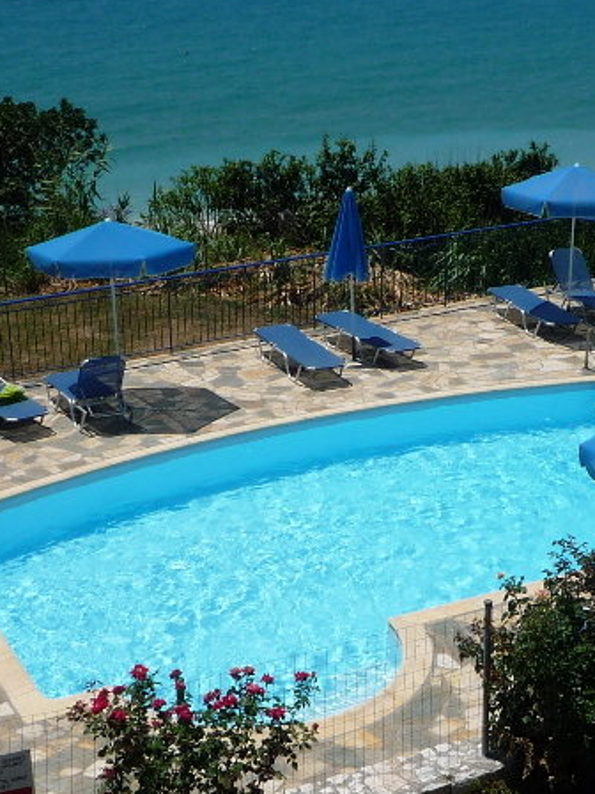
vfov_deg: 29.3
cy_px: 466
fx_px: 1513
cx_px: 303
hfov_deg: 22.3
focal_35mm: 66
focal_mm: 4.5
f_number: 6.3
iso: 100
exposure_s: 1/800
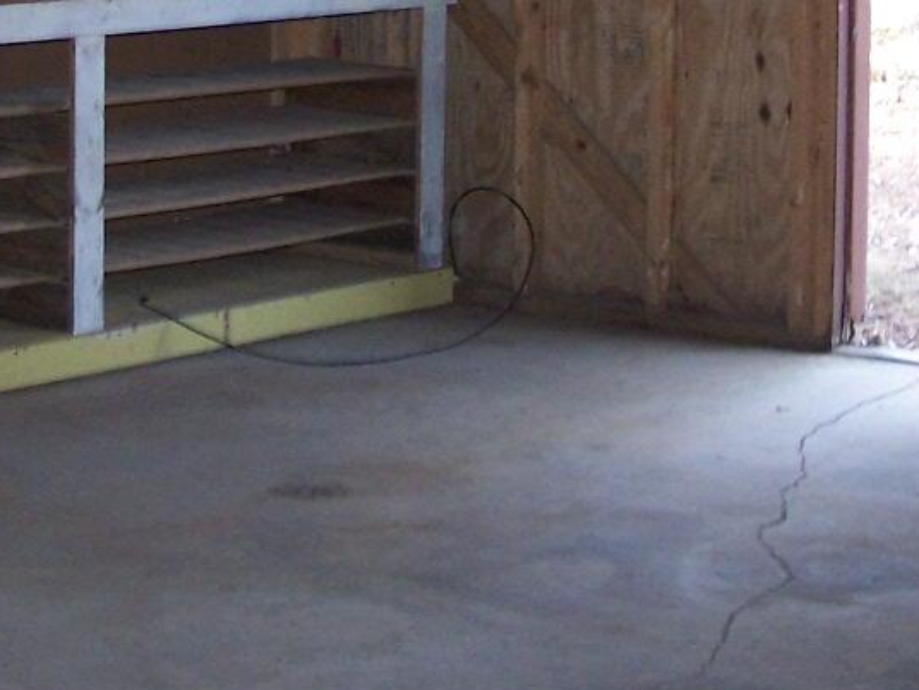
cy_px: -237
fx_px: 2920
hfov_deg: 17.9
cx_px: 381
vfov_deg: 13.0
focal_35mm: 110
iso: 140
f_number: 2.8
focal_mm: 6.3
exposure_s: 1/60
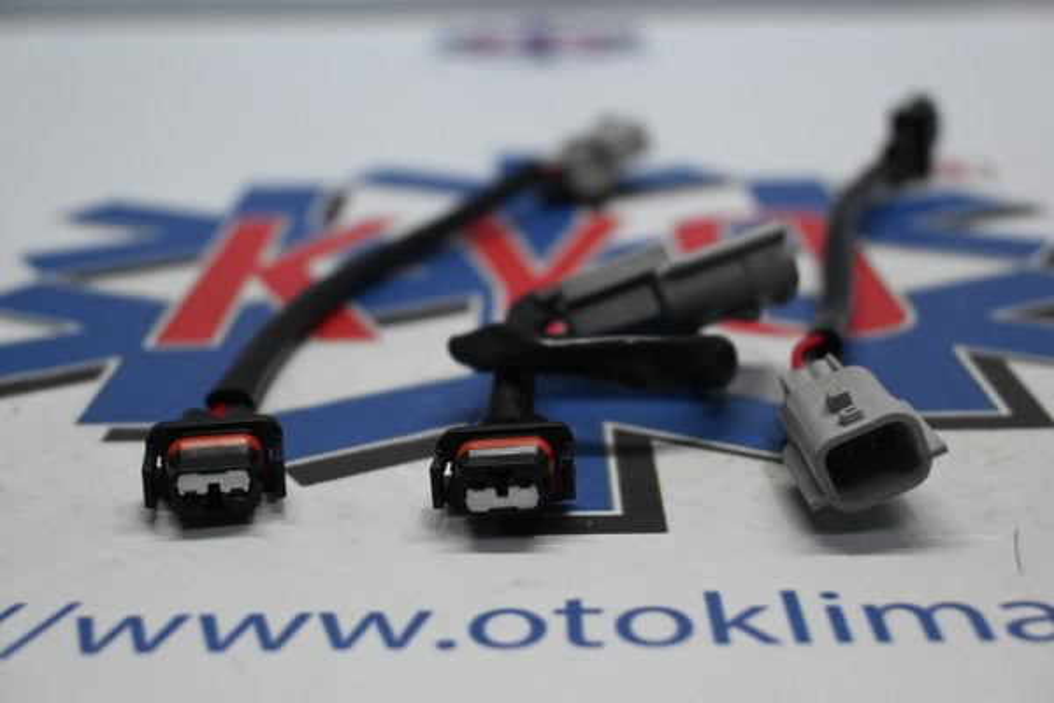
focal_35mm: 54
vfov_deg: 25.1
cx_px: 527
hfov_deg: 36.9
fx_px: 1581
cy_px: 352
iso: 560
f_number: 5.3
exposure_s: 1/60
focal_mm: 36
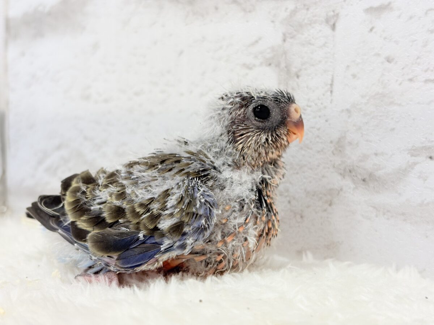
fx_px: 652
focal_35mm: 52
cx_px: 217
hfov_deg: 36.8
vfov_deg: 28.0
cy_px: 162
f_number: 1.6
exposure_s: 1/50
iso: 64
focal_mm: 5.96
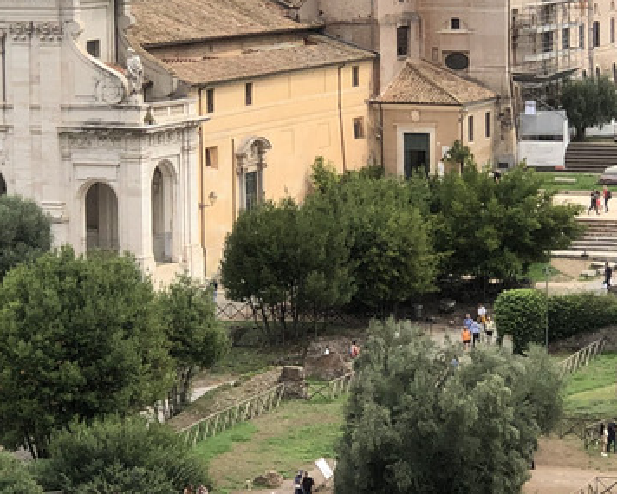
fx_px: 3123
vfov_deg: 9.0
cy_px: 218
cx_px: 371
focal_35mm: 171
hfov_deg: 11.3
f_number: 2.4
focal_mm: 6
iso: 16
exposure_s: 1/736
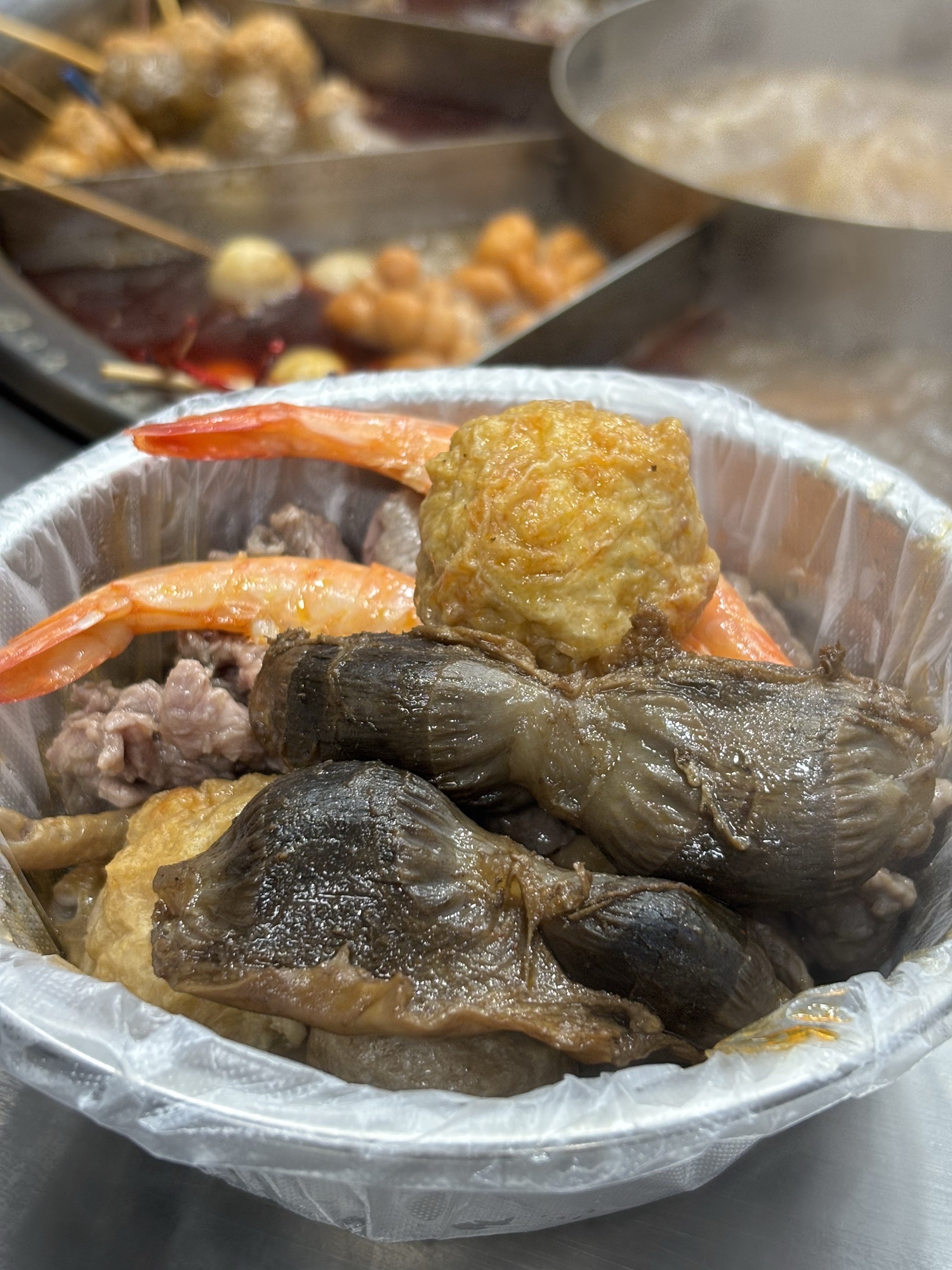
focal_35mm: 52
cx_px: 476
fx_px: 1907
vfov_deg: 36.8
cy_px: 635
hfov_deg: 28.0
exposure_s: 1/49
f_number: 1.6
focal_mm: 5.96
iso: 80
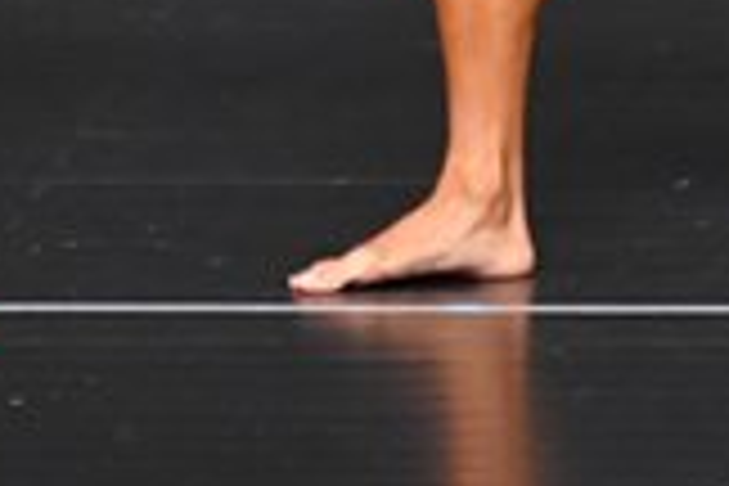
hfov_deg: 1.4
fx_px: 30474
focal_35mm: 1505
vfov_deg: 0.9
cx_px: 524
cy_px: -634
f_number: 5.6
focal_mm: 210
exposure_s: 1/400
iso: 2500
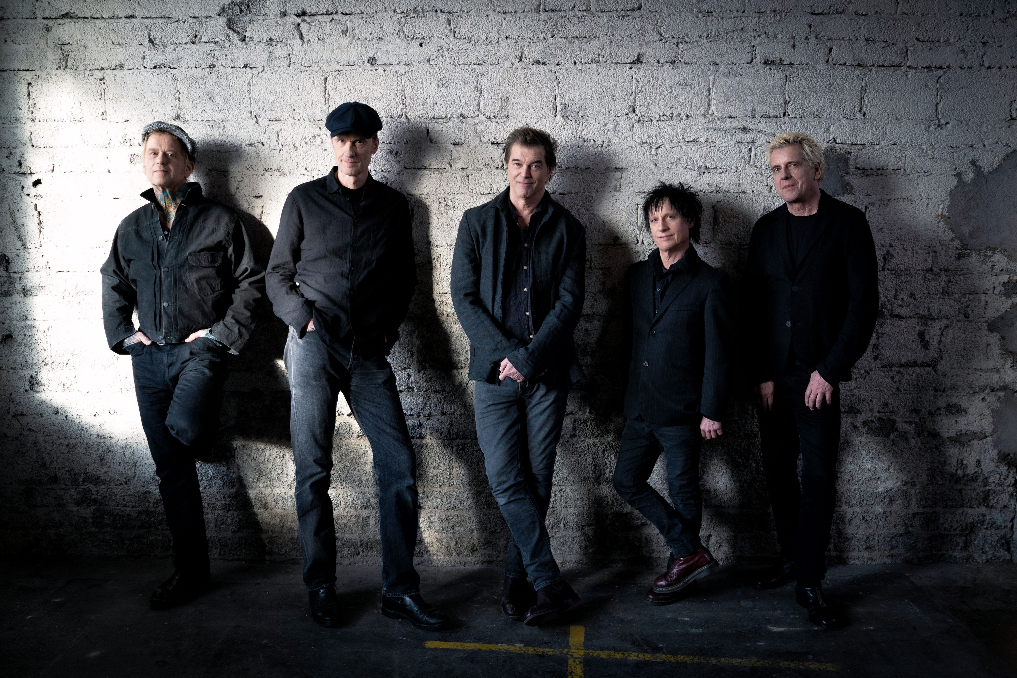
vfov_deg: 37.9
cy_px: 339
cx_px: 508
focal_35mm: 35
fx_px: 989
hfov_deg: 54.4
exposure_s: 1/200
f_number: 4
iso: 1250
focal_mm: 35
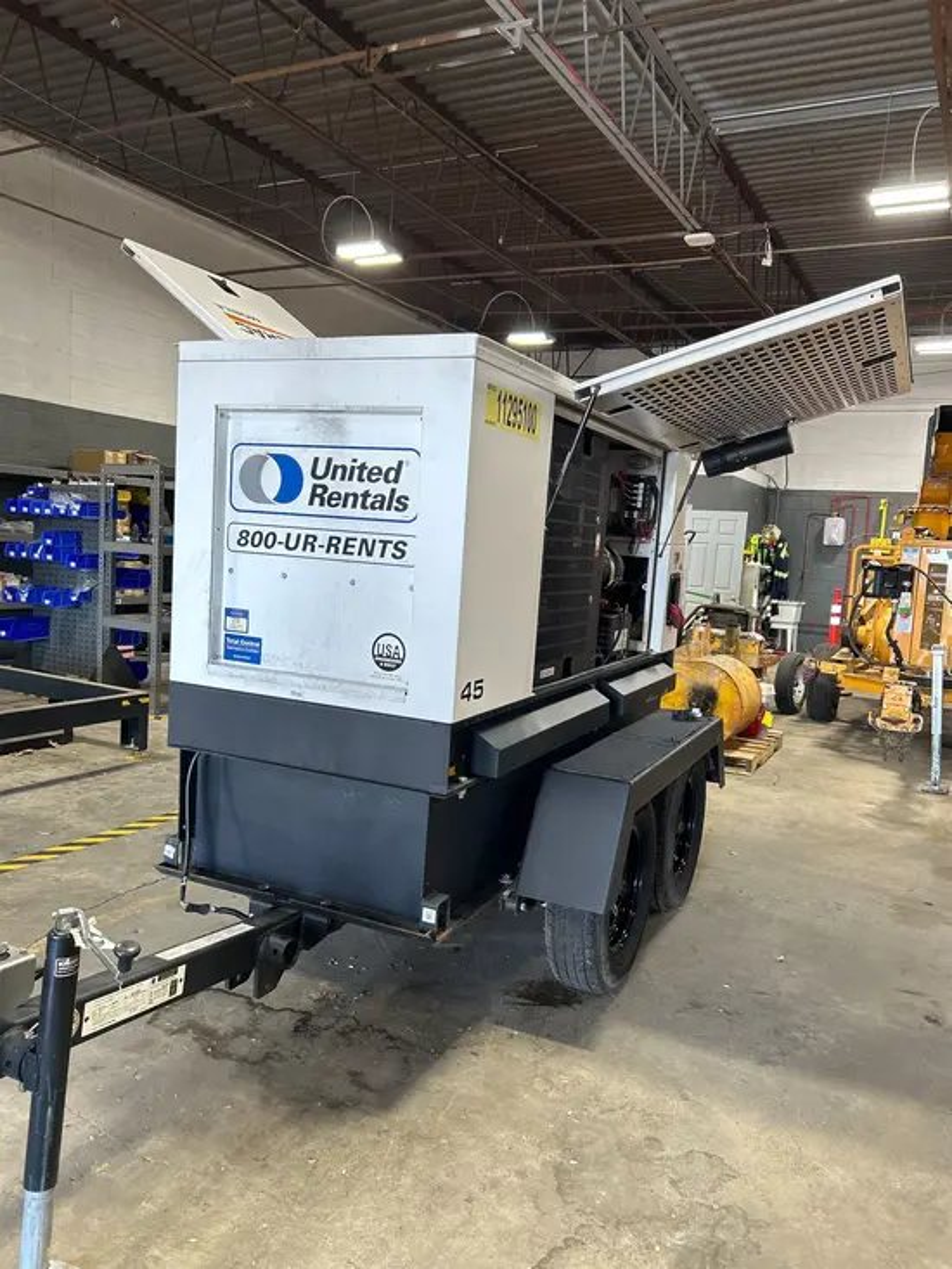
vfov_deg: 67.3
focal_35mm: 26
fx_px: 953
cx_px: 476
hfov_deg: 53.1
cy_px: 634
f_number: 1.5
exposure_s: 1/121
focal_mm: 5.7
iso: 100
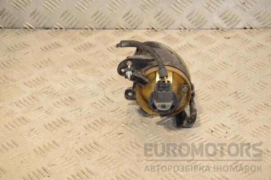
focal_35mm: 93
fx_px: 700
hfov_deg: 21.9
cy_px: 90
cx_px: 136
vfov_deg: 14.7
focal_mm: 62
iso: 800
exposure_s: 1/200
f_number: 8
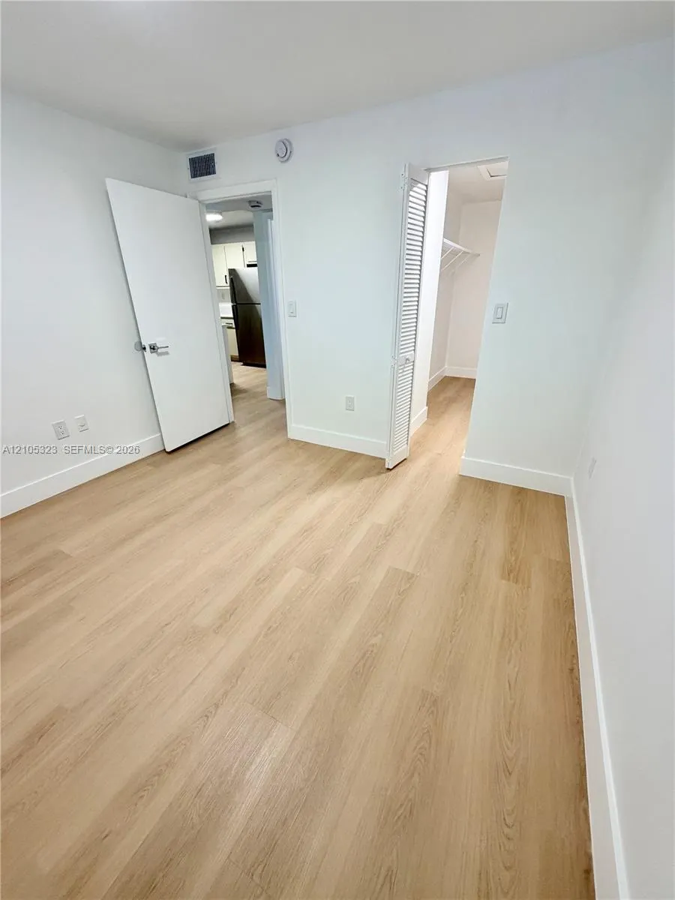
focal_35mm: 14
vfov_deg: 102.1
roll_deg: +0.7
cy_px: 450
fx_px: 364
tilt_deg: -23.6
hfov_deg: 85.7
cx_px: 338
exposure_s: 1/121
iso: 160
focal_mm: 2.22
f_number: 2.2
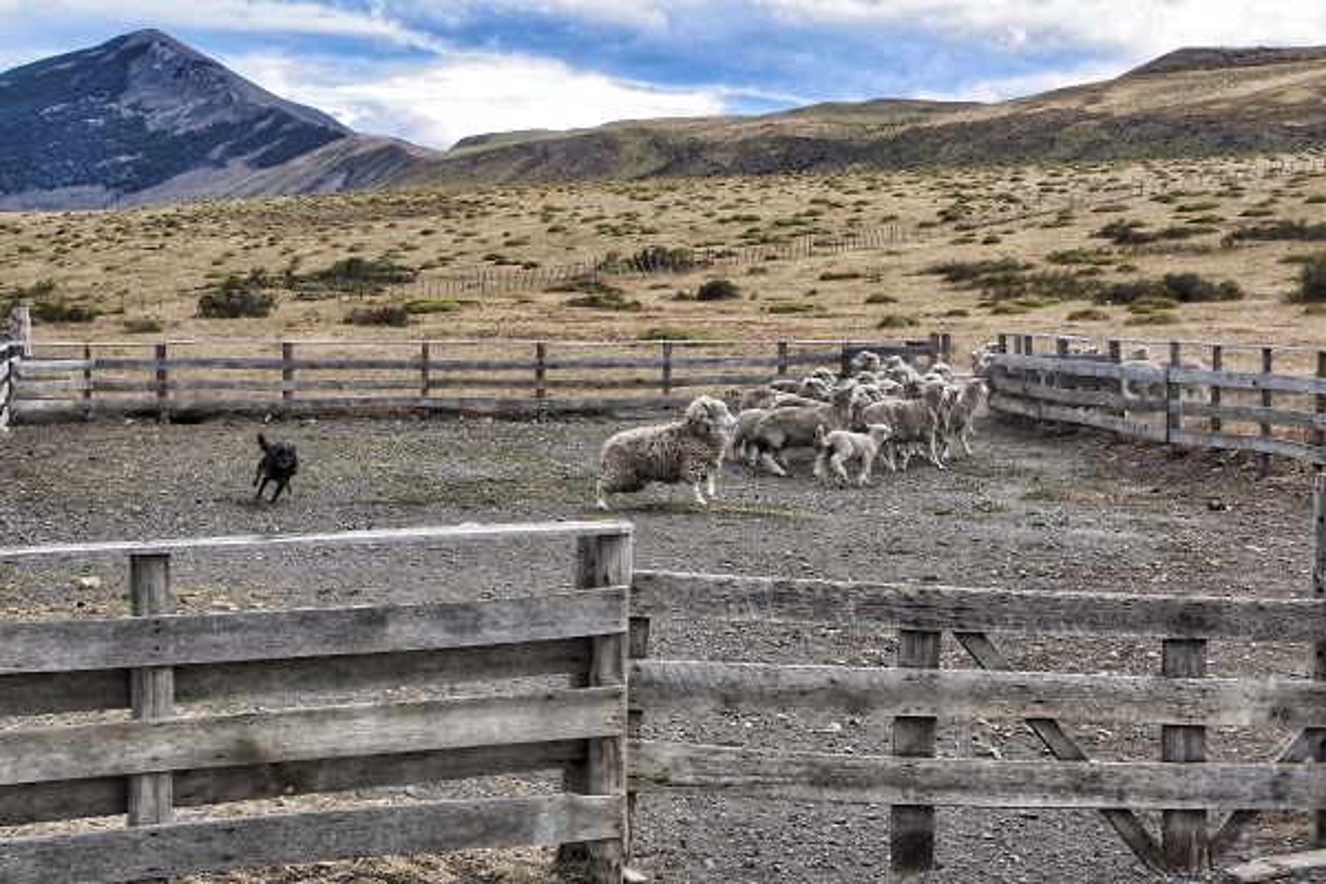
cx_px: 663
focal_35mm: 60
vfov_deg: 22.6
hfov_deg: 33.4
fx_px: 2210
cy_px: 442
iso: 800
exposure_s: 1/250
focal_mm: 40
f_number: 16
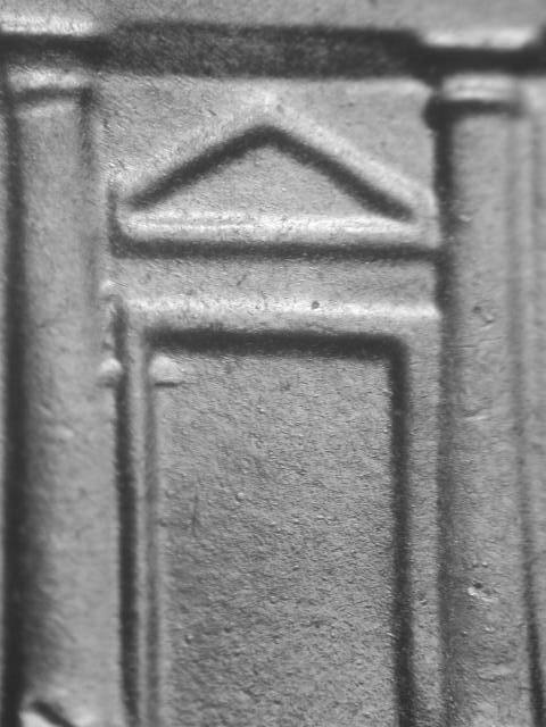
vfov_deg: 13.8
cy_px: 364
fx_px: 3007
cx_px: 273
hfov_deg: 10.4
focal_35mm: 143
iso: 100
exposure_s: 1/25.6
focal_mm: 29.7
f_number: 4.9
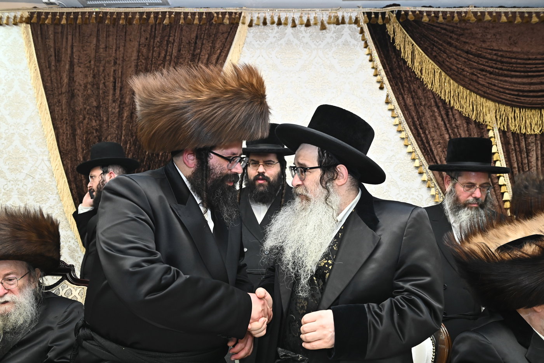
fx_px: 514
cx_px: 272
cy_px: 182
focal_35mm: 34
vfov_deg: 38.9
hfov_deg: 55.8
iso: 2000
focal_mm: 34
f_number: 5.6
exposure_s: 1/200
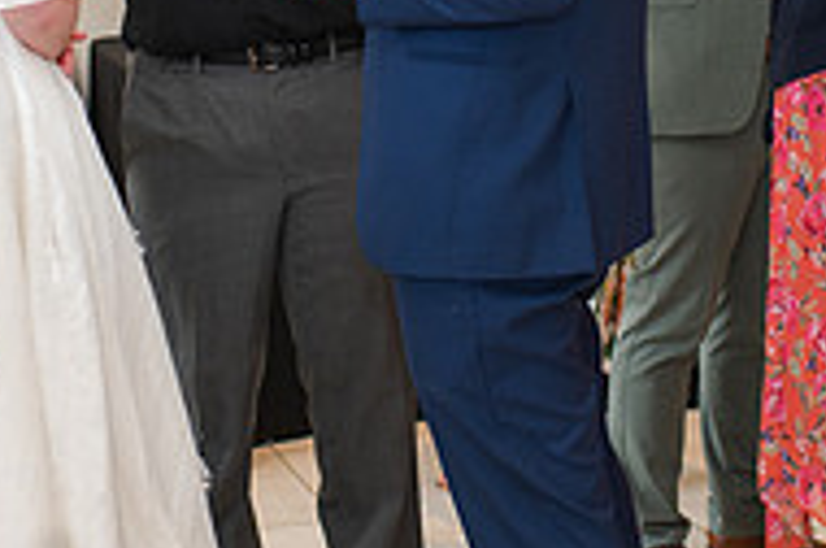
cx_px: 356
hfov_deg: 19.1
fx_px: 2451
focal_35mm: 107
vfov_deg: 12.4
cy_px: -130
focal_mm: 35
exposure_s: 1/200
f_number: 3.2
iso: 800
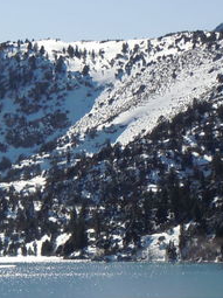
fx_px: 2080
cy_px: 307
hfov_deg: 6.1
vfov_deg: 8.1
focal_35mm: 242
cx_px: -83
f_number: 8.6
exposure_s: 1/320
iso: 100
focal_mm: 13.9
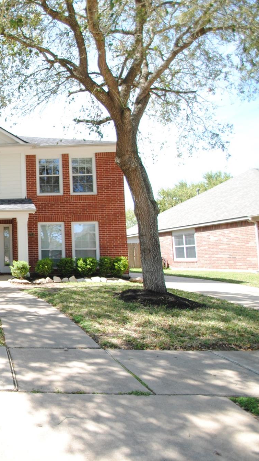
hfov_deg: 37.6
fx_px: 293
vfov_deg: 76.3
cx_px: -42
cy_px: 229
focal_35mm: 24
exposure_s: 1/200
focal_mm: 10
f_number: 4
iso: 100
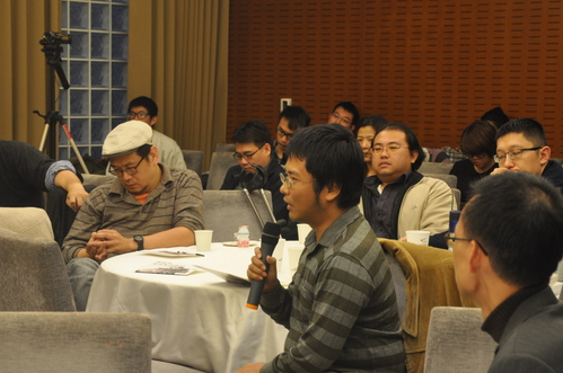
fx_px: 1577
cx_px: 264
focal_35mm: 101
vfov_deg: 13.5
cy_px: 233
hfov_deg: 20.2
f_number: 4.8
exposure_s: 1/15
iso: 640
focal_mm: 48
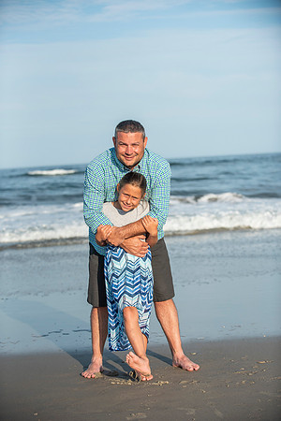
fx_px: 913
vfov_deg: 26.0
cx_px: 140
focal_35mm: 78
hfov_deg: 17.5
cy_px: 210
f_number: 3.5
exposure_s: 1/4000
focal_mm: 78
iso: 250
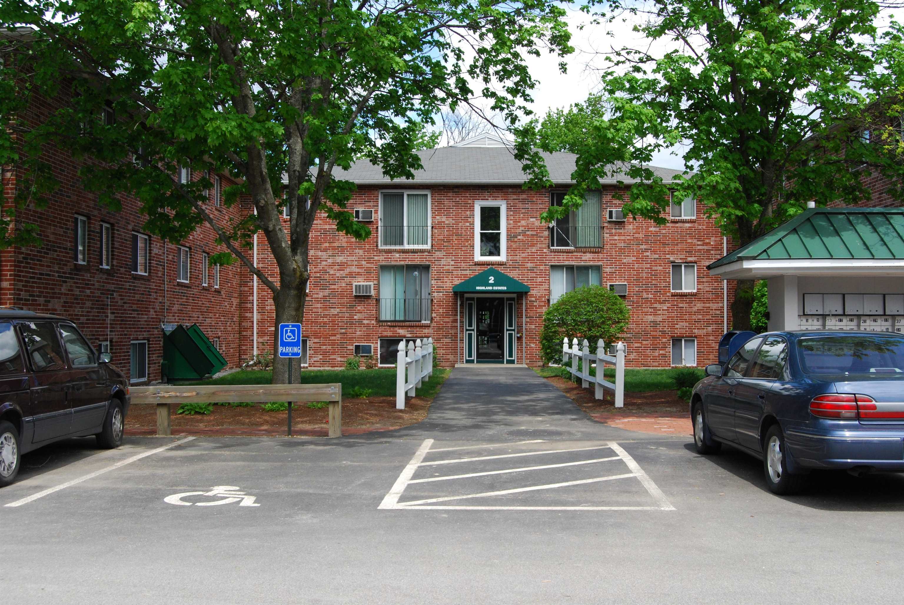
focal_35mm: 39
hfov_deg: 49.5
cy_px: 302
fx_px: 980
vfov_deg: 34.3
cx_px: 452
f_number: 9
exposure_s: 1/320
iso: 400
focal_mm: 26
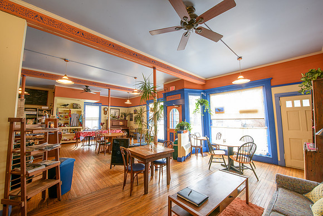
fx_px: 126
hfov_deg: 104.2
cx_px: 162
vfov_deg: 81.2
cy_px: 108
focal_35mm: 14
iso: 160
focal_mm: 14
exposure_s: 2.5
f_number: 22
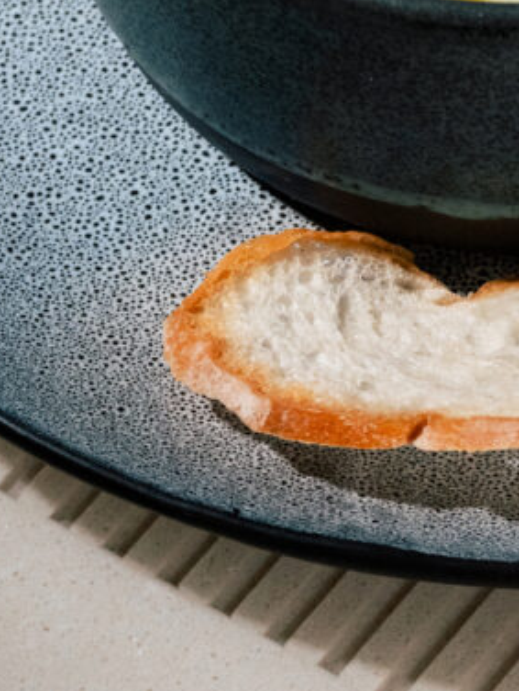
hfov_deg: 4.5
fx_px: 6513
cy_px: -73
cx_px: 695
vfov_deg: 6.1
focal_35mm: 326
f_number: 5
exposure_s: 1/60
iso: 400
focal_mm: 60
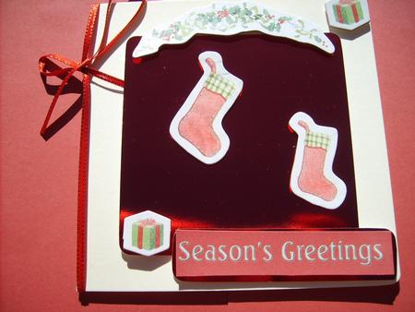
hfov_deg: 52.6
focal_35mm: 35
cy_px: 156
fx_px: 420
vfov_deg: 40.7
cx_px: 208
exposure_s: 1/250
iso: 50
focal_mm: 5.8
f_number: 7.1
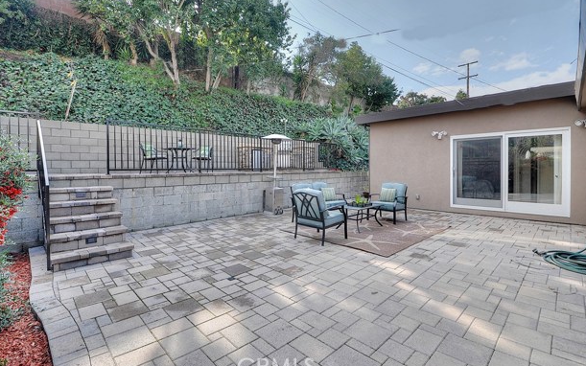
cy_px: 177
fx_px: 256
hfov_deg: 97.8
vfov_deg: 71.2
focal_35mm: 16
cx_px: 286
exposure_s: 1/400
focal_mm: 10
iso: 400
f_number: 8
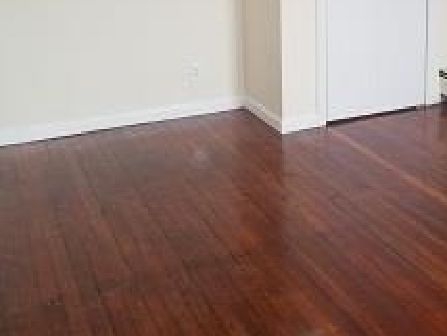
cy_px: 37
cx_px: 353
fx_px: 633
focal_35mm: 49
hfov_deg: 37.6
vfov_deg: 28.6
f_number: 1.7
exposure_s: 1/50
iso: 80
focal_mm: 4.25
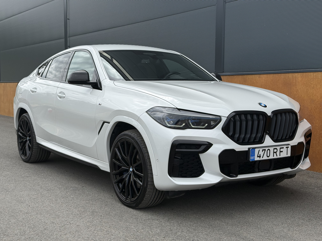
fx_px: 446
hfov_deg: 39.7
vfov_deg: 30.3
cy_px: 120
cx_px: 161
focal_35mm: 48
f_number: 1.78
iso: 64
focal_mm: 6.76
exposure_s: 1/5208
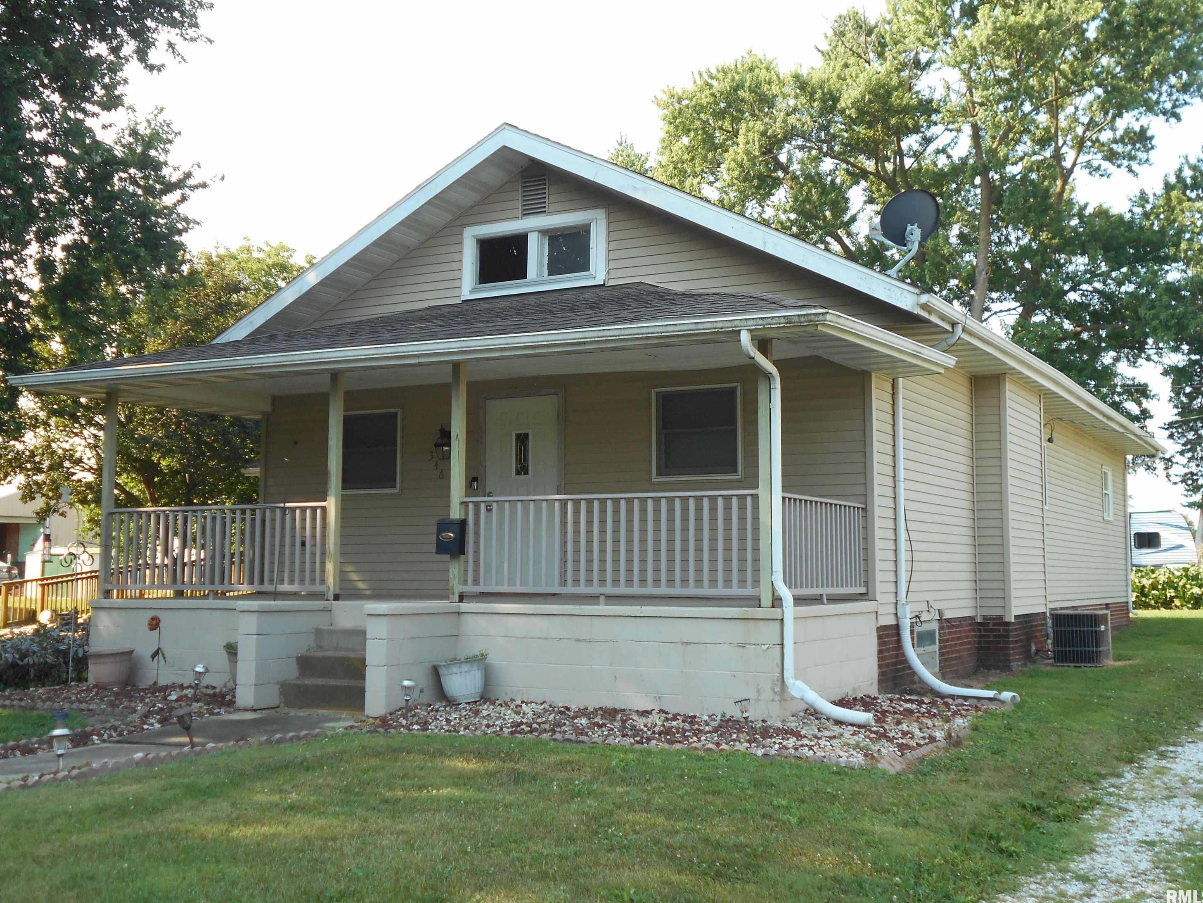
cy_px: 435
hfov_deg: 47.9
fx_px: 1355
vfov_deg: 36.8
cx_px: 595
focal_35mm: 39
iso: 80
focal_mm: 6.7
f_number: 3.9
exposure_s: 1/160
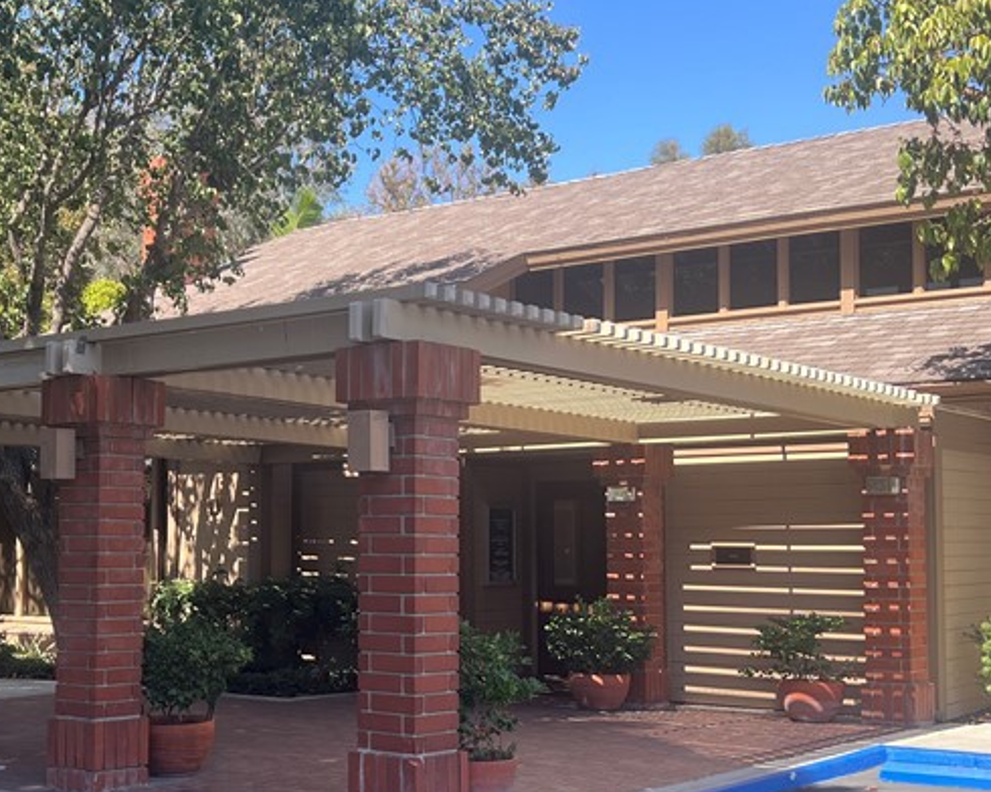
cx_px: 295
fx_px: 1554
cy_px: 463
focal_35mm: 53
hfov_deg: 34.9
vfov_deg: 28.6
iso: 50
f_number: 1.5
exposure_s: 1/1089
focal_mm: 5.7
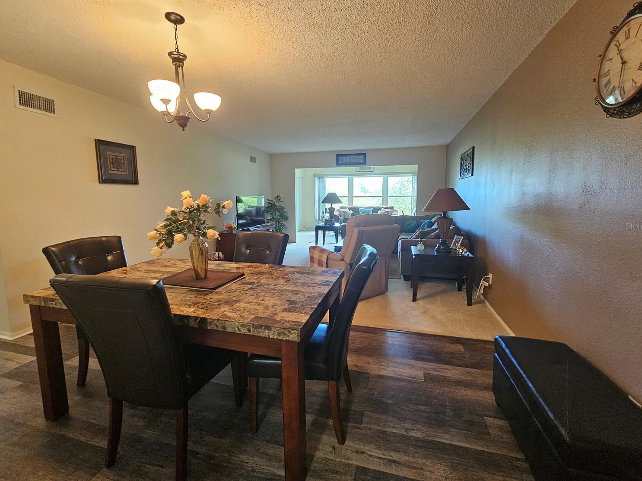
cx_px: 321
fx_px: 260
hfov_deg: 102.1
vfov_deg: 85.6
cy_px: 226
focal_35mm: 14
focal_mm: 2.2
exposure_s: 1/60
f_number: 2.2
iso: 400
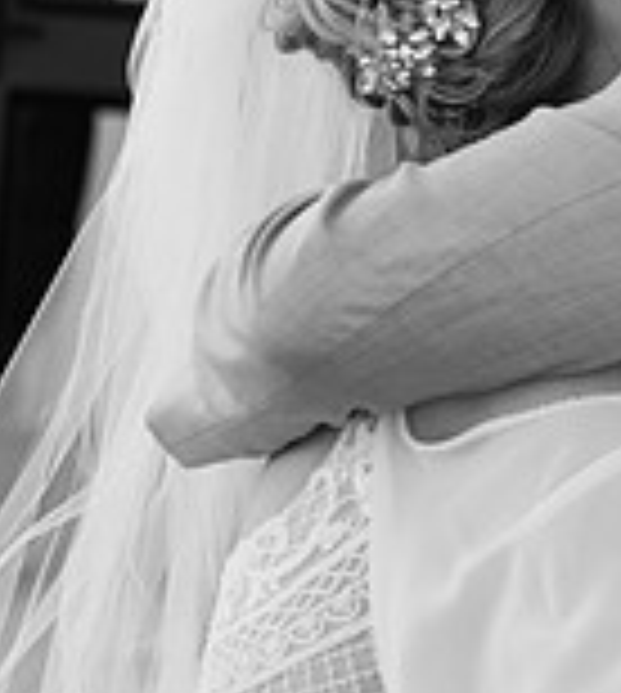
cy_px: 225
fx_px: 4215
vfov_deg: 9.4
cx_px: 1312
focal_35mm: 196
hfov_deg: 8.0
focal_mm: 50
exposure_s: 1/1250
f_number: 2.8
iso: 400
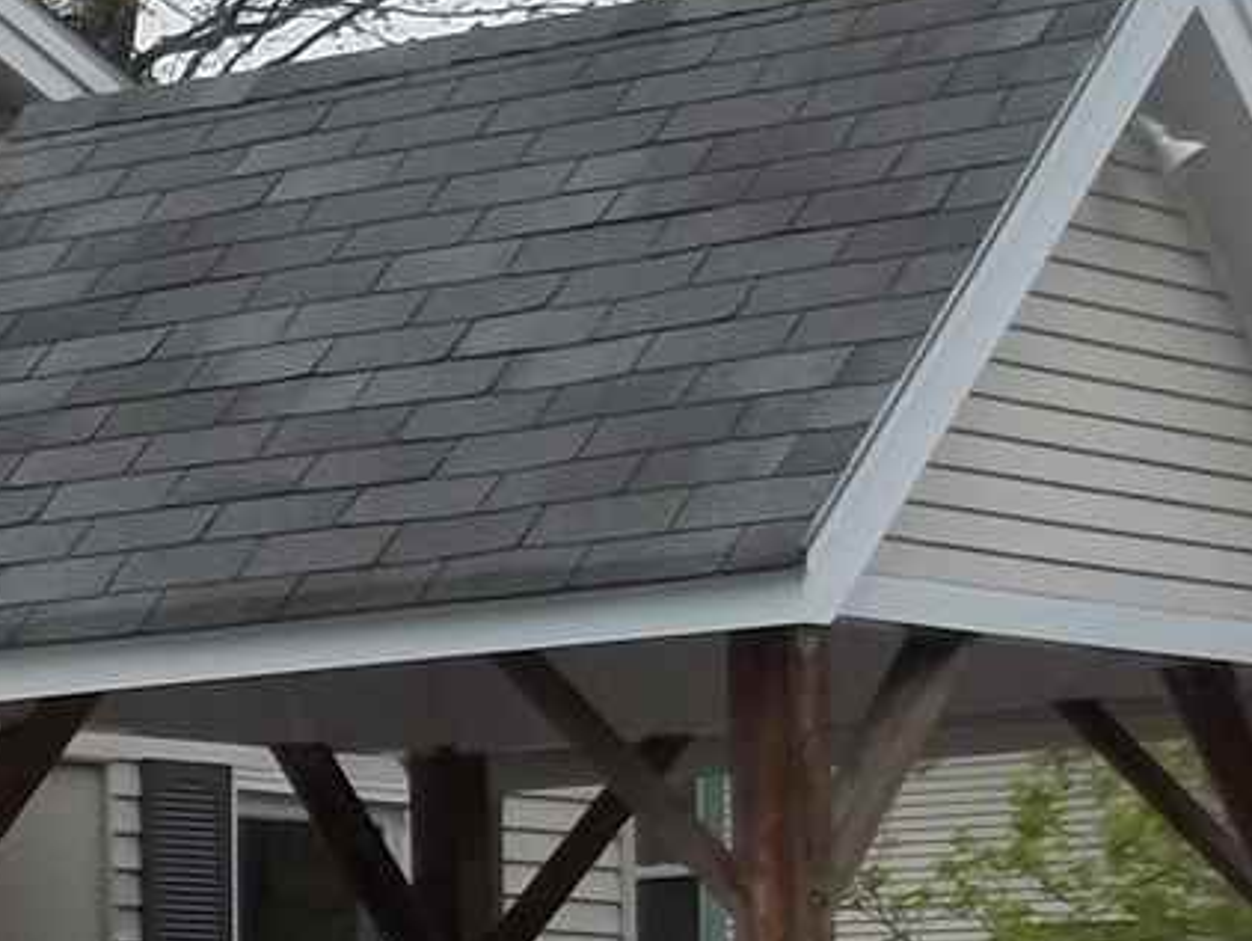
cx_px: -1116
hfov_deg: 11.3
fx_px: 5790
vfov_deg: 9.2
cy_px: 908
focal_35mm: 160
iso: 64
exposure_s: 1/320
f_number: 3.3
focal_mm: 5.9
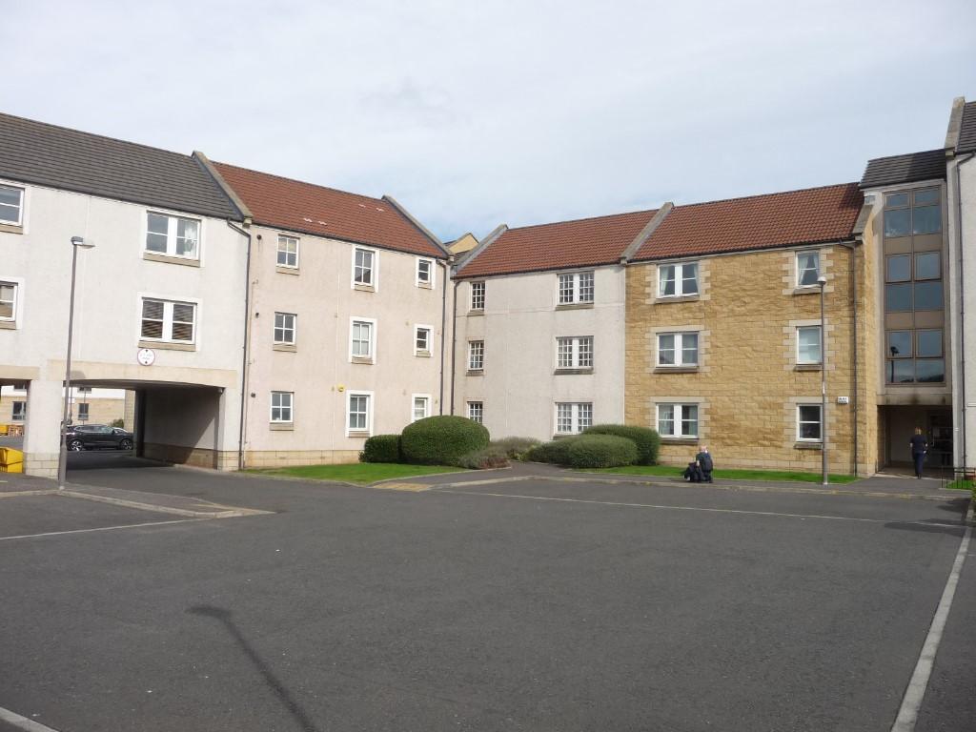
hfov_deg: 63.4
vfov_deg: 49.7
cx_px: 488
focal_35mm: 28
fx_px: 789
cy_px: 366
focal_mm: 4.7
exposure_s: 1/250
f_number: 8
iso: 100
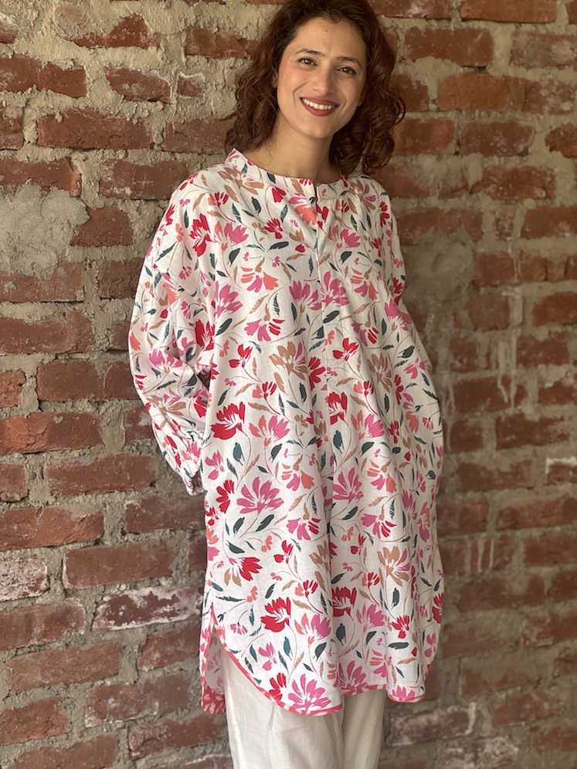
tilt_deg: -7.6
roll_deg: -0.5
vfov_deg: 25.3
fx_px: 1711
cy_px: 384
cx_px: 288
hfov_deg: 19.1
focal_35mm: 77
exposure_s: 1/99
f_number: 2.8
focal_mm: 9
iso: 64
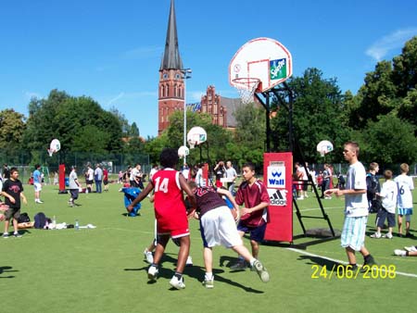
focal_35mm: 42
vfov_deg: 34.4
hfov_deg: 44.8
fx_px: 506
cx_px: 208
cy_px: 156
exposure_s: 1/369
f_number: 5.6
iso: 80
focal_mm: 7
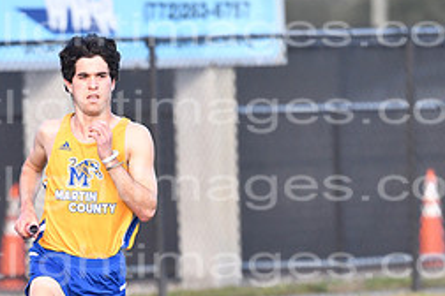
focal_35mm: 691
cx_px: 109
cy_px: 304
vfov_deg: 2.0
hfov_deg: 3.0
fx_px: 8541
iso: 1000
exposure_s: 1/2000
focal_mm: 200
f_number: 4
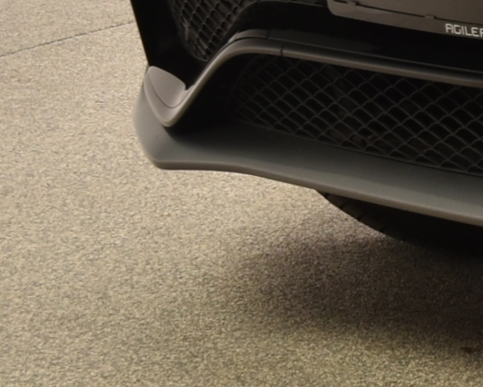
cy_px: -385
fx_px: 3747
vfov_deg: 5.8
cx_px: 1465
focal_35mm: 262
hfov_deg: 6.7
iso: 100
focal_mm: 26
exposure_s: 1/200
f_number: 7.1
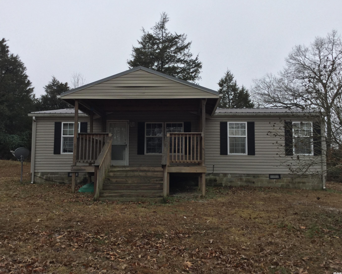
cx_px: 166
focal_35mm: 33
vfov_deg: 44.5
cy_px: 139
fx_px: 334
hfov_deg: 54.2
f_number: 2.4
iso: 25
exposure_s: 1/392
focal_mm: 3.3
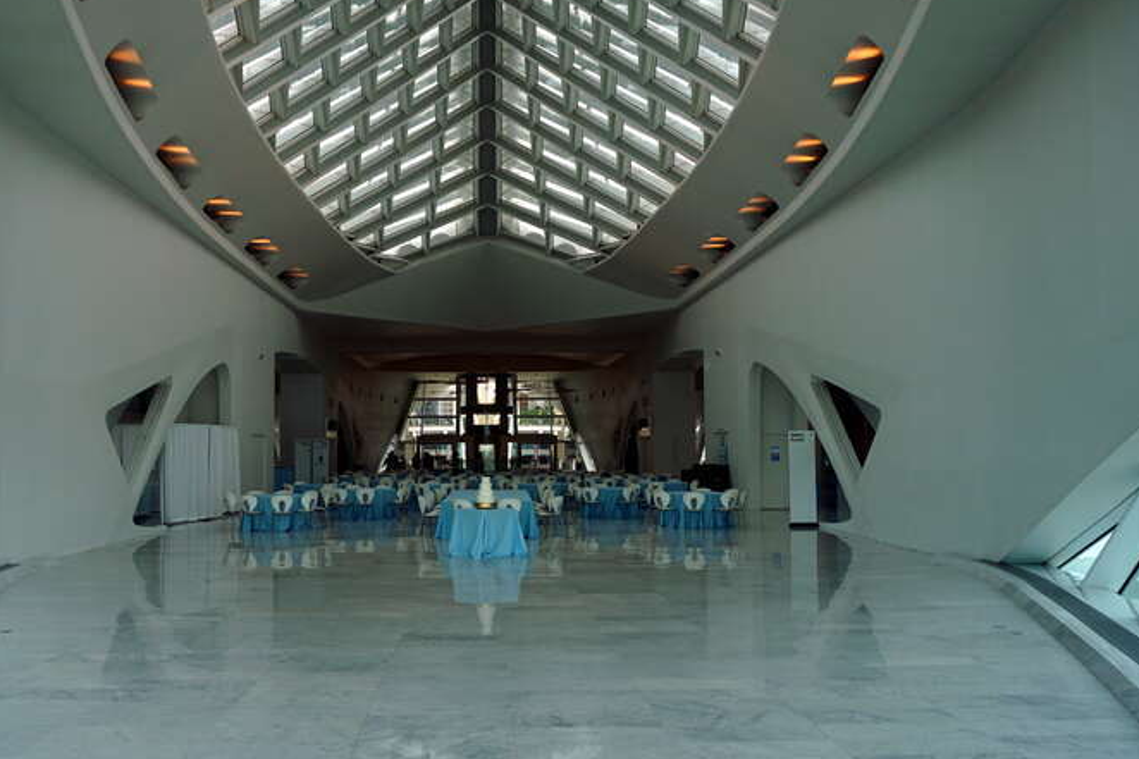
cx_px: 490
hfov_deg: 63.4
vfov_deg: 44.9
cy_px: 405
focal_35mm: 29
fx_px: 917
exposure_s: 1/160
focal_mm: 16
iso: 100
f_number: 4
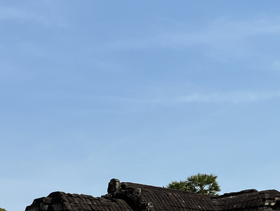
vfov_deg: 16.1
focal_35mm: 87
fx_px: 704
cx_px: 30
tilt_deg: +3.0
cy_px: 274
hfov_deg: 22.0
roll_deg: +0.5
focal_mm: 5.7
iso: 50
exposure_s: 1/4115
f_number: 1.5
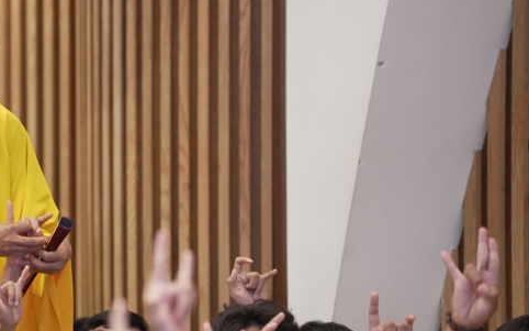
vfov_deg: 4.2
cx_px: 1
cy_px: 179
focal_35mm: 309
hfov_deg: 6.8
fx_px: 4454
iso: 4000
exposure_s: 1/160
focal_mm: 150
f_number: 2.8
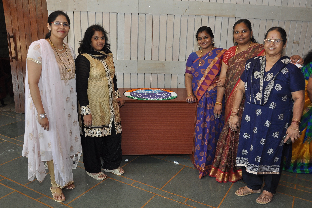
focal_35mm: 34
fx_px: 295
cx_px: 159
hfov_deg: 55.8
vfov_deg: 38.9
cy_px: 103
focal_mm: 22
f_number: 5.6
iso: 640
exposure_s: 1/125
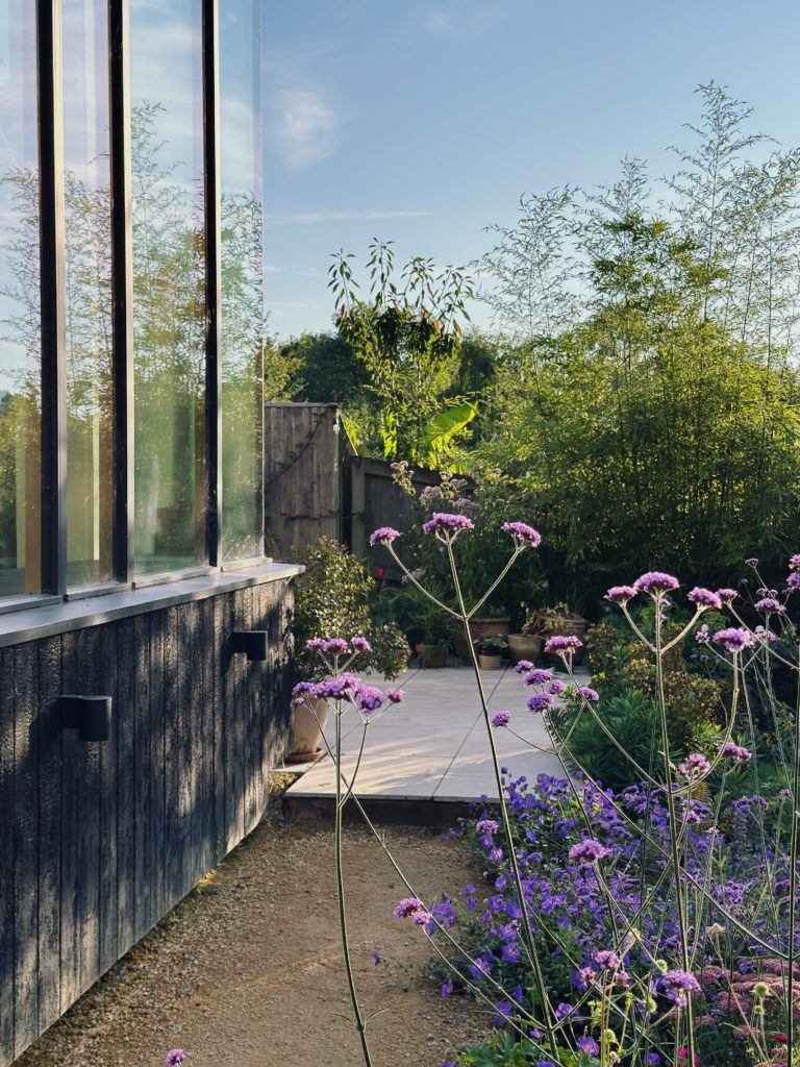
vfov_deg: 39.7
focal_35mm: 48
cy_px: 534
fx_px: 1479
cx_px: 400
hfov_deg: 30.3
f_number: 1.78
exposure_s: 1/3257
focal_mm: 6.86
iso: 80
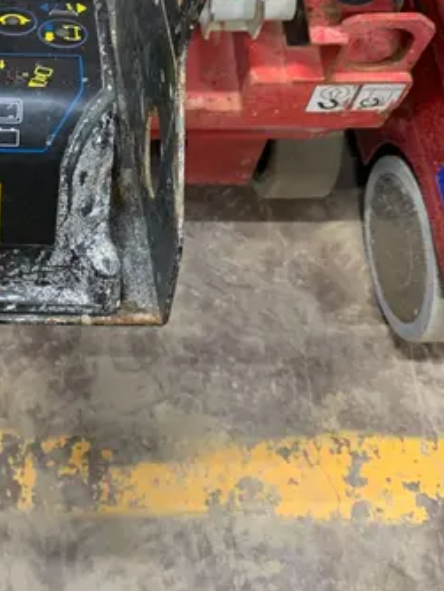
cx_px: -19
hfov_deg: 24.3
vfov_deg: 31.7
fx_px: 974
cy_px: 29
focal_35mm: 57
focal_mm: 4.25
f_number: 1.8
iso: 200
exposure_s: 1/60
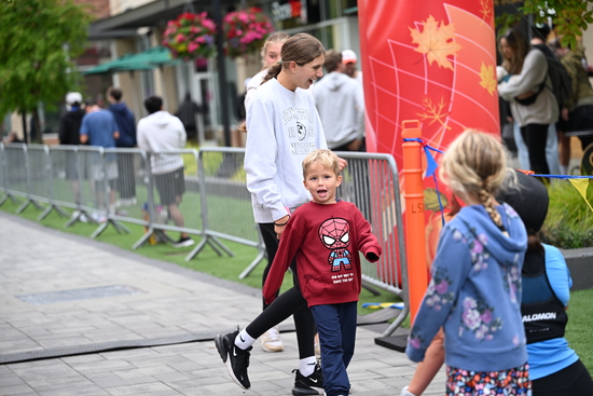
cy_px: 198
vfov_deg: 13.8
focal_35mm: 99
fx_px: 1631
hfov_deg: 20.6
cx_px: 296
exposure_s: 1/1600
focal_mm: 99
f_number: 2.8
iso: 640
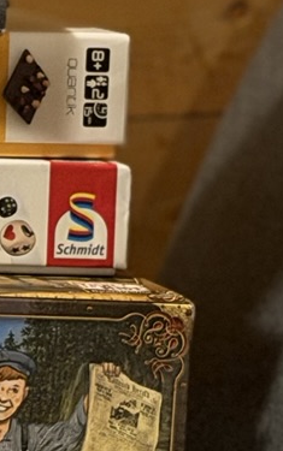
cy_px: 133
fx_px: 3338
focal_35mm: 271
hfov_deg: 4.7
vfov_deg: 7.7
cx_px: -415
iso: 640
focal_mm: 6.76
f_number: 1.78
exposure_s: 1/20
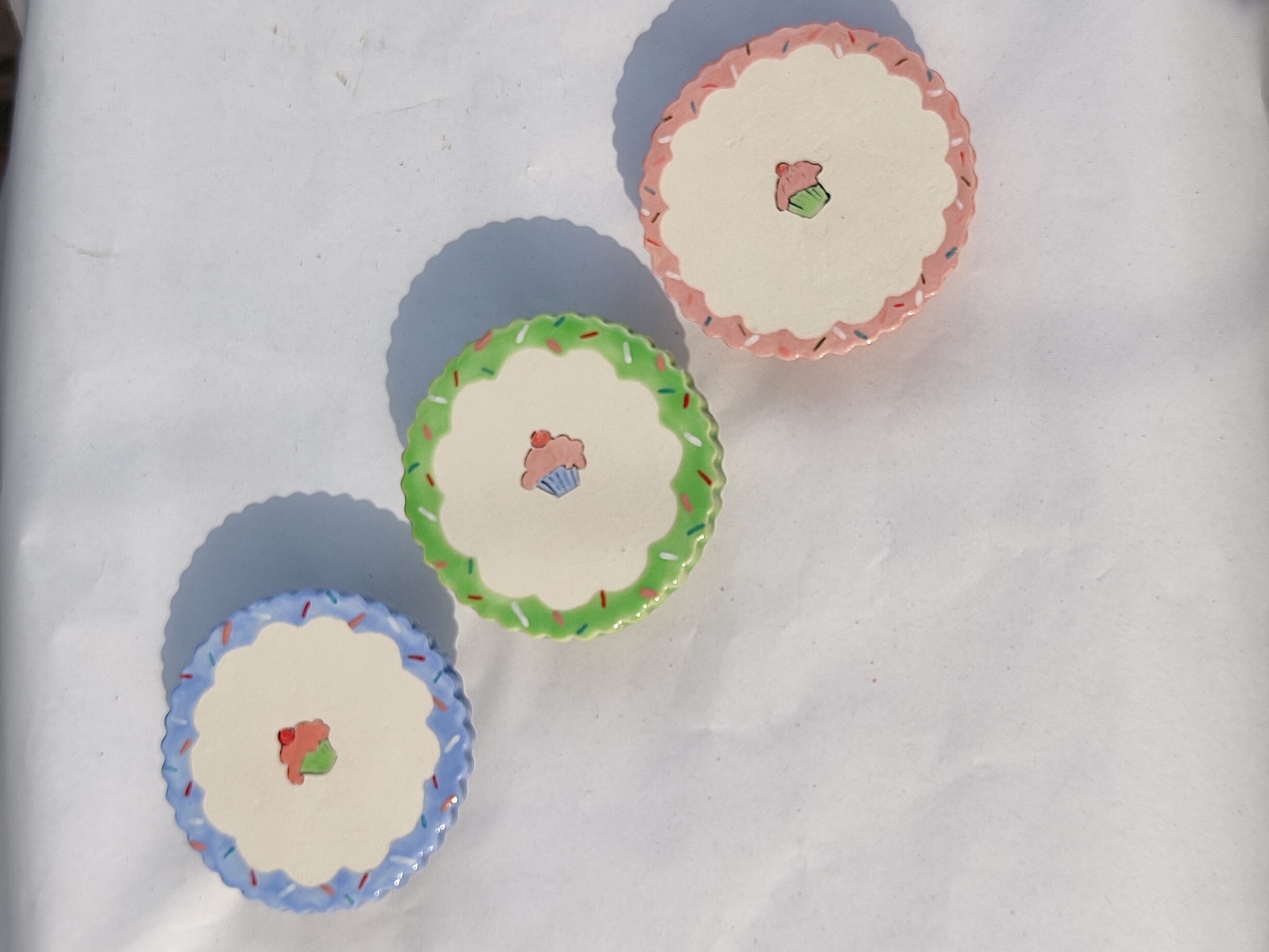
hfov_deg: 65.3
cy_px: 488
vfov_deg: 51.4
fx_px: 990
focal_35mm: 27
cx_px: 655
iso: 100
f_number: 1.79
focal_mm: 4.74
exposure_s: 1/445
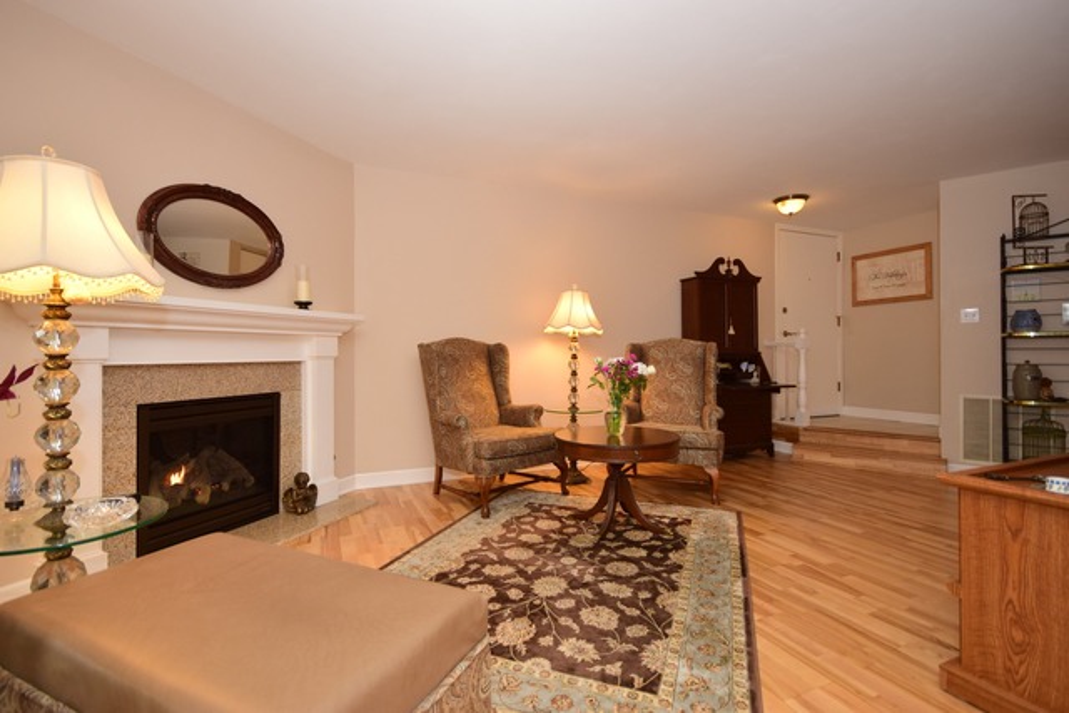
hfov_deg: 92.4
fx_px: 512
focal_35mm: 17
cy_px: 356
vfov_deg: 69.7
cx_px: 534
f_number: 6.3
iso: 500
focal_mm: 11.5
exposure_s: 1/60
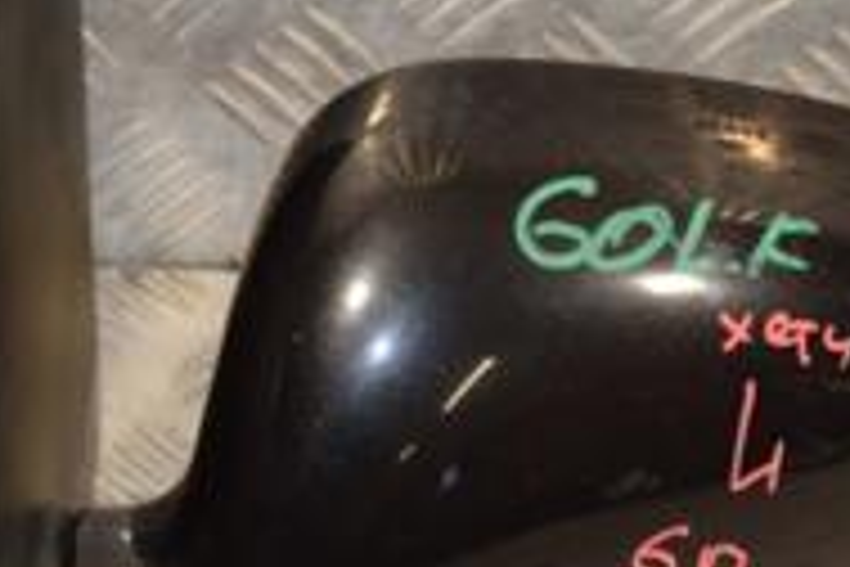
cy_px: 320
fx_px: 3933
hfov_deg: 12.3
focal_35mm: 167
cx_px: 310
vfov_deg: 8.2
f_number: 5.6
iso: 800
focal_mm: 35
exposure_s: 1/200
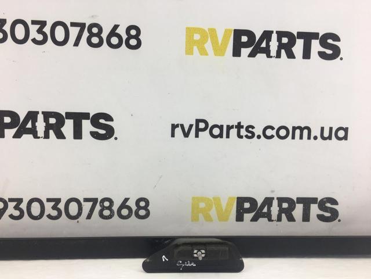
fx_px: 311
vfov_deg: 48.2
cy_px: 140
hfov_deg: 61.7
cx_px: 186
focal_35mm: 29
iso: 25
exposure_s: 1/50
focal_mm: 4.15
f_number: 2.2
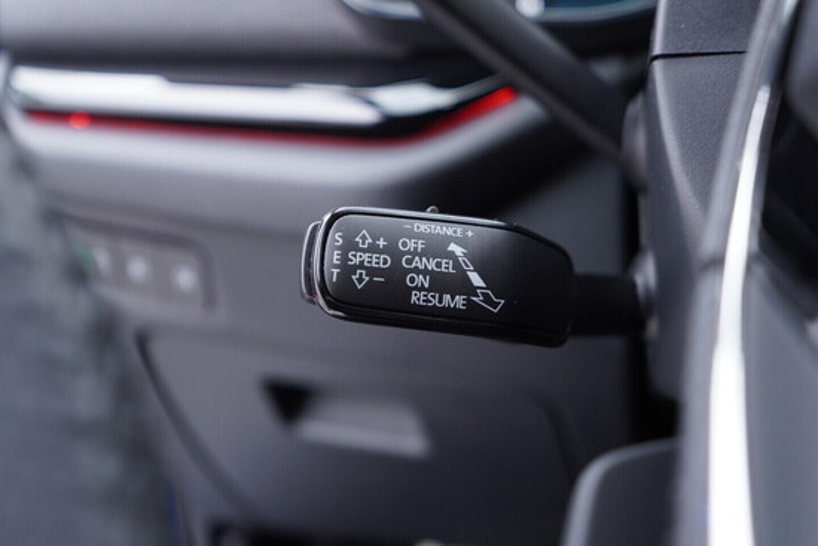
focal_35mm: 36
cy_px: 273
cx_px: 409
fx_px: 818
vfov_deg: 36.9
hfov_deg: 53.1
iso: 400
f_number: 2.8
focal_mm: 24
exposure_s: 1/40
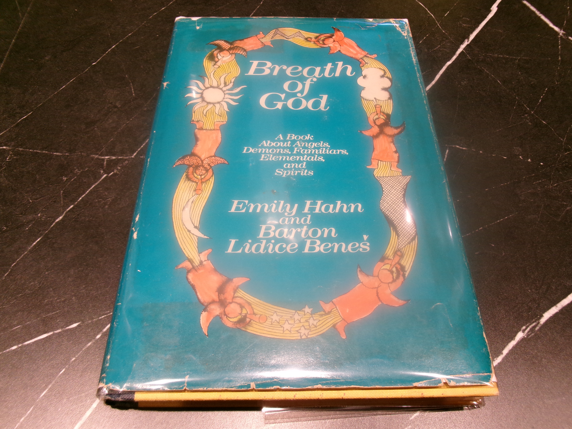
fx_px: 463
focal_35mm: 28
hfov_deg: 63.4
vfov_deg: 49.7
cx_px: 286
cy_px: 214
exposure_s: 1/34
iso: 176
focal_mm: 5.1
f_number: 3.9
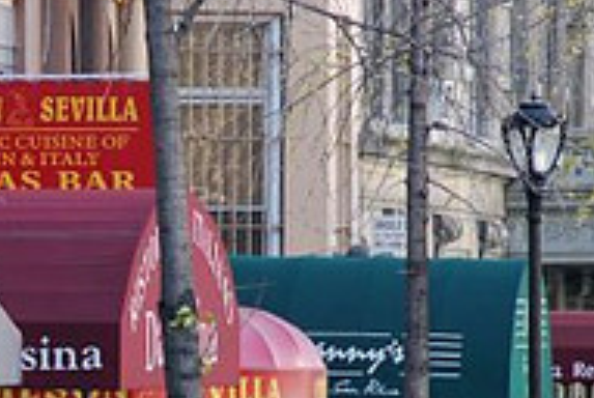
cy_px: 431
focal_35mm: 614
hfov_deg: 3.4
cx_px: 134
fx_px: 10139
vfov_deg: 2.2
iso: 400
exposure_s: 1/80
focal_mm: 135
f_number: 5.6
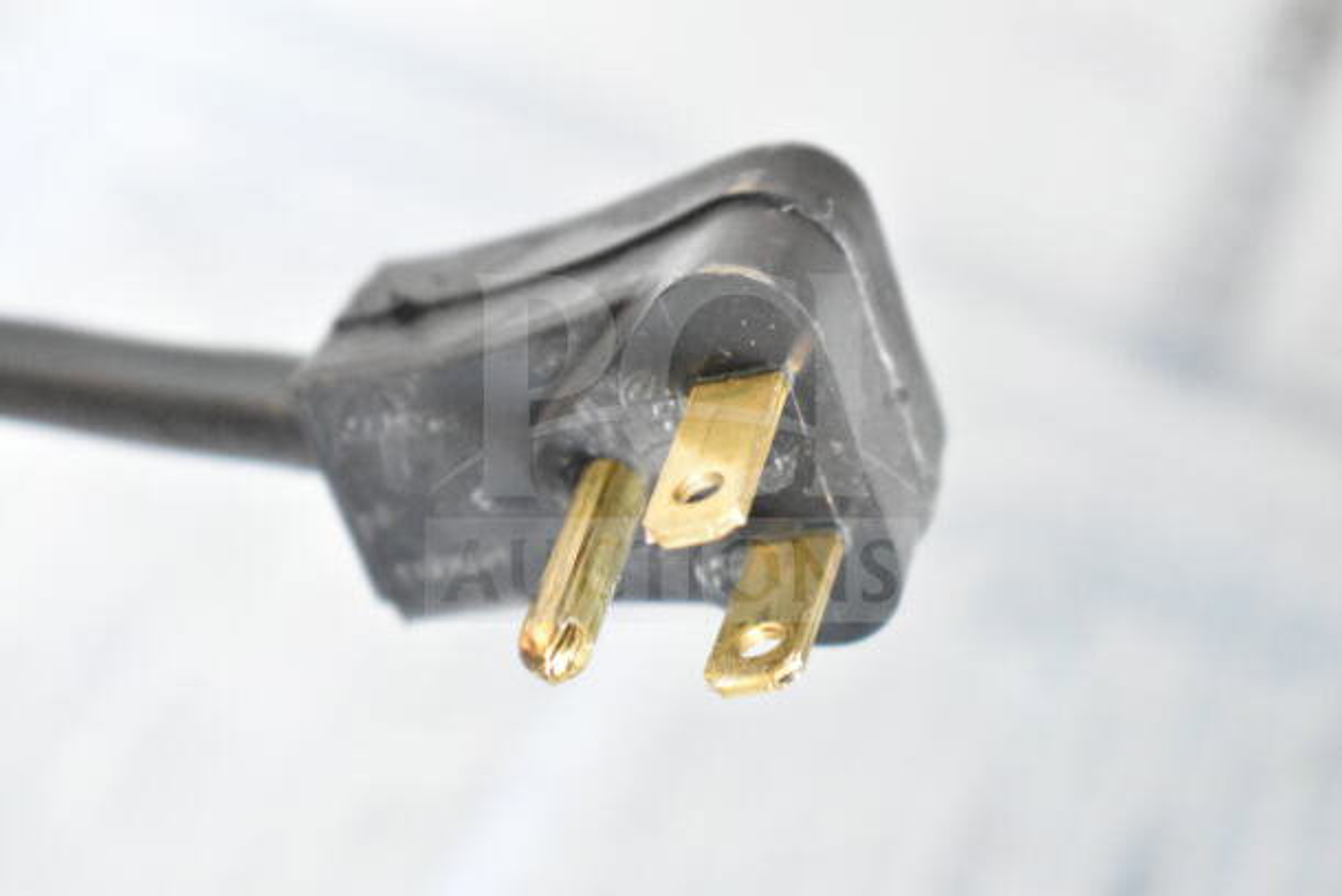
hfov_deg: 24.6
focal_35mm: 82
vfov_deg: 16.6
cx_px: 671
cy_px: 448
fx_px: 3076
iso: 16000
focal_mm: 55
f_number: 5.6
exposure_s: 1/100
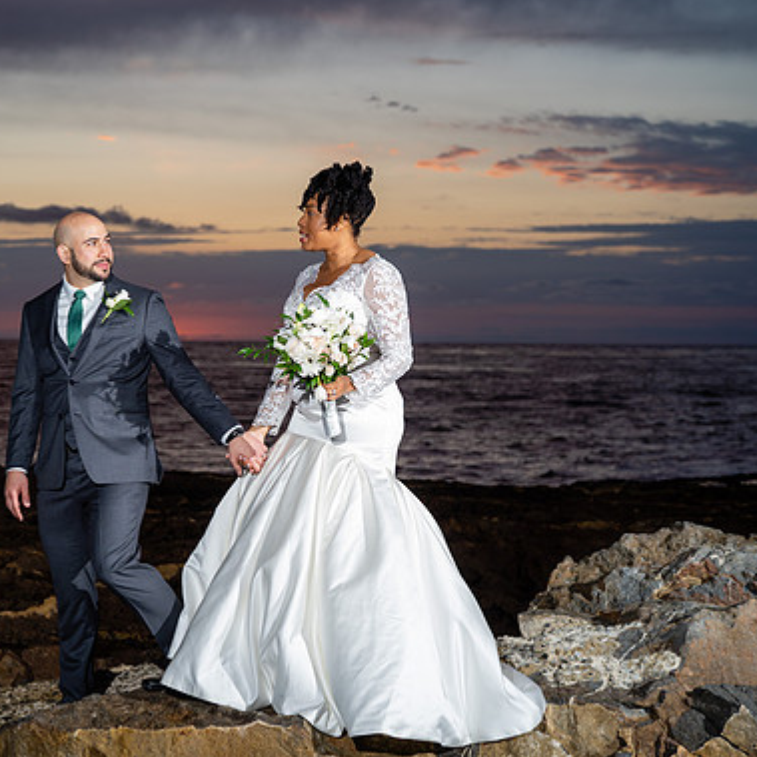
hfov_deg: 26.3
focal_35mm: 65
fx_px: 1608
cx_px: 230
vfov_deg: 26.5
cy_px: 378
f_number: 2.8
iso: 50
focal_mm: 50
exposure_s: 1/250
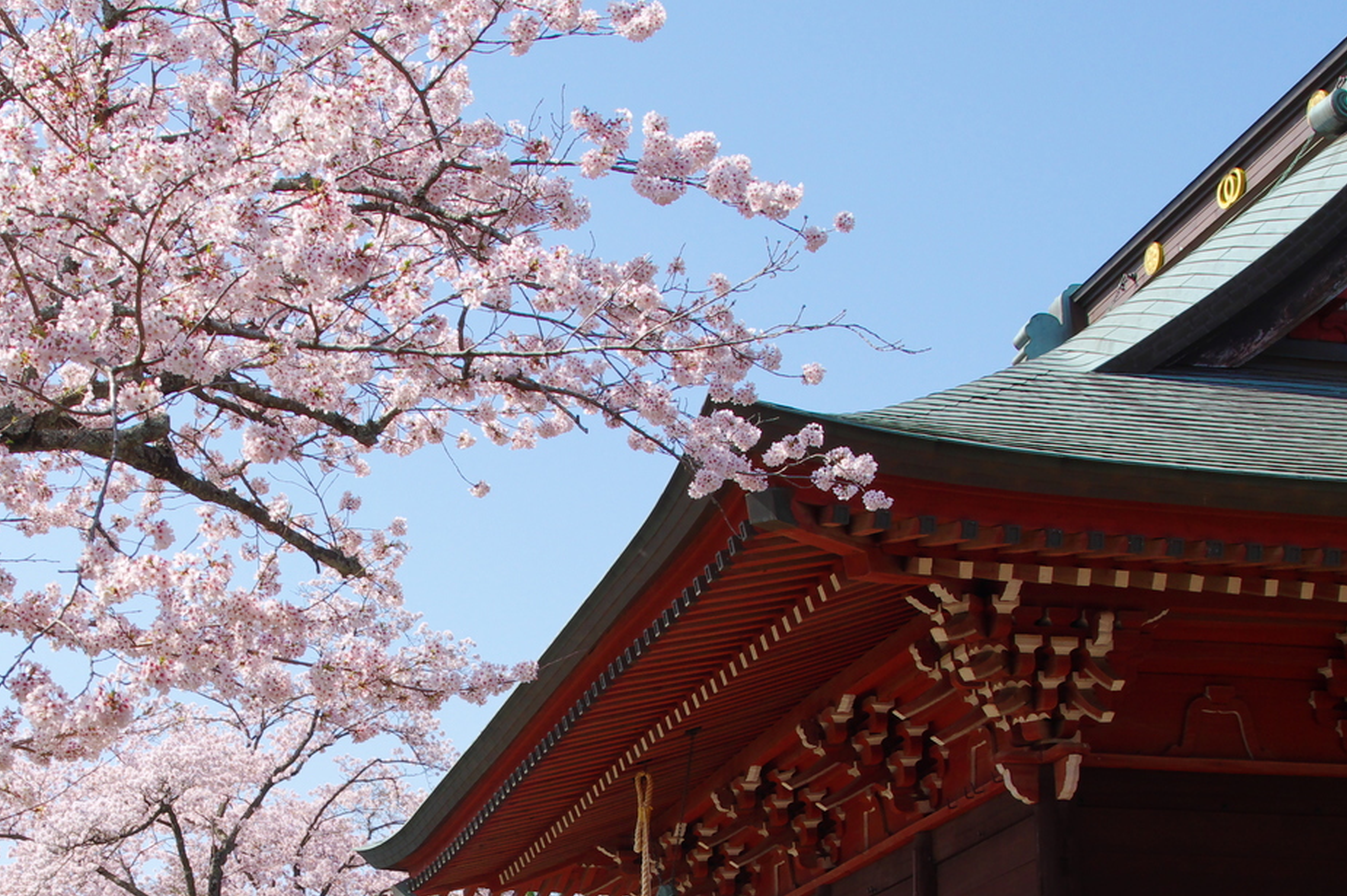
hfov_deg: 29.8
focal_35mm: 67
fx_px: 2505
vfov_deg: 19.9
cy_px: 782
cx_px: 396
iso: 200
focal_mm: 21
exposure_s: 1/250
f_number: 9
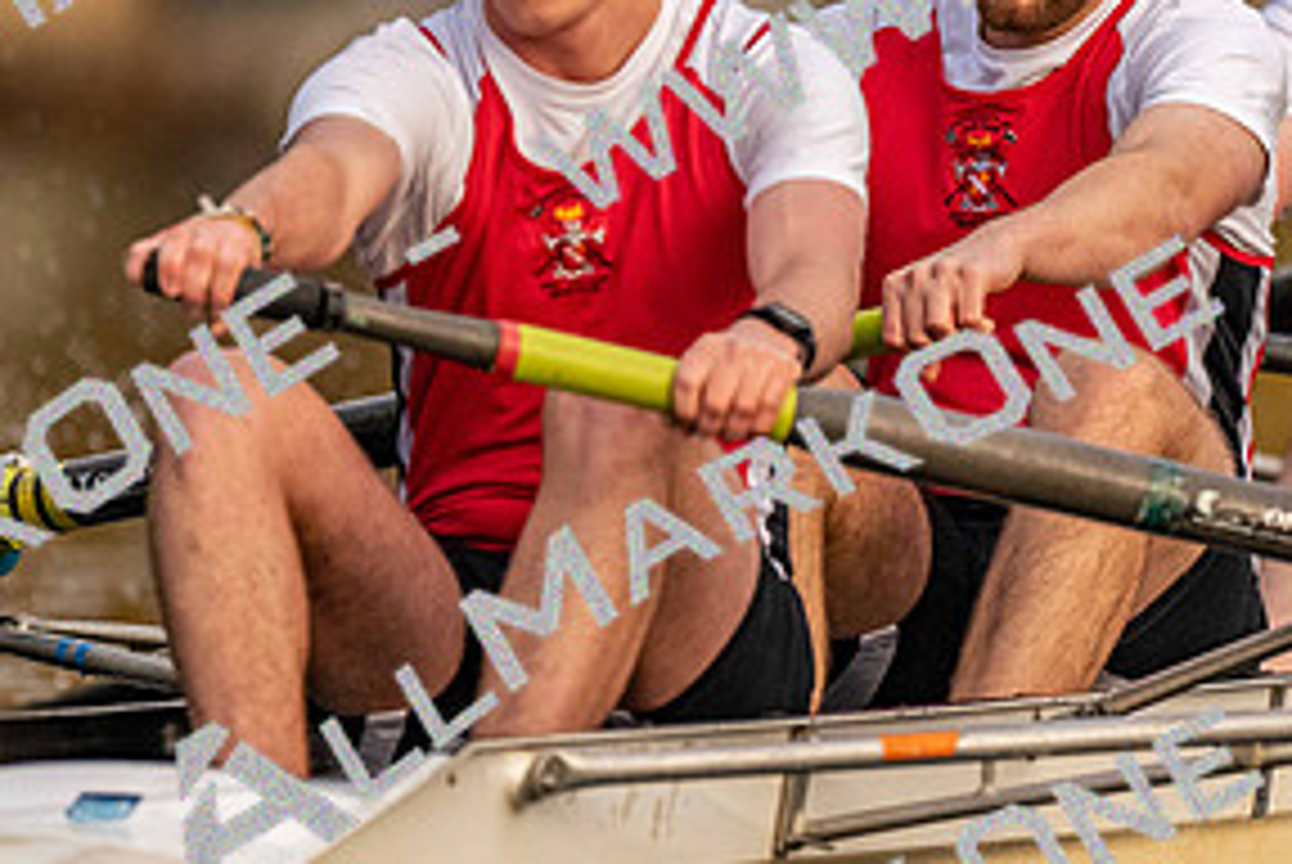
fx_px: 43505
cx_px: 1089
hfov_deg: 1.7
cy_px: 223
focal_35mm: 1211
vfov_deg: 1.1
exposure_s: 1/2500
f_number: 4
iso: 3200
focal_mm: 600
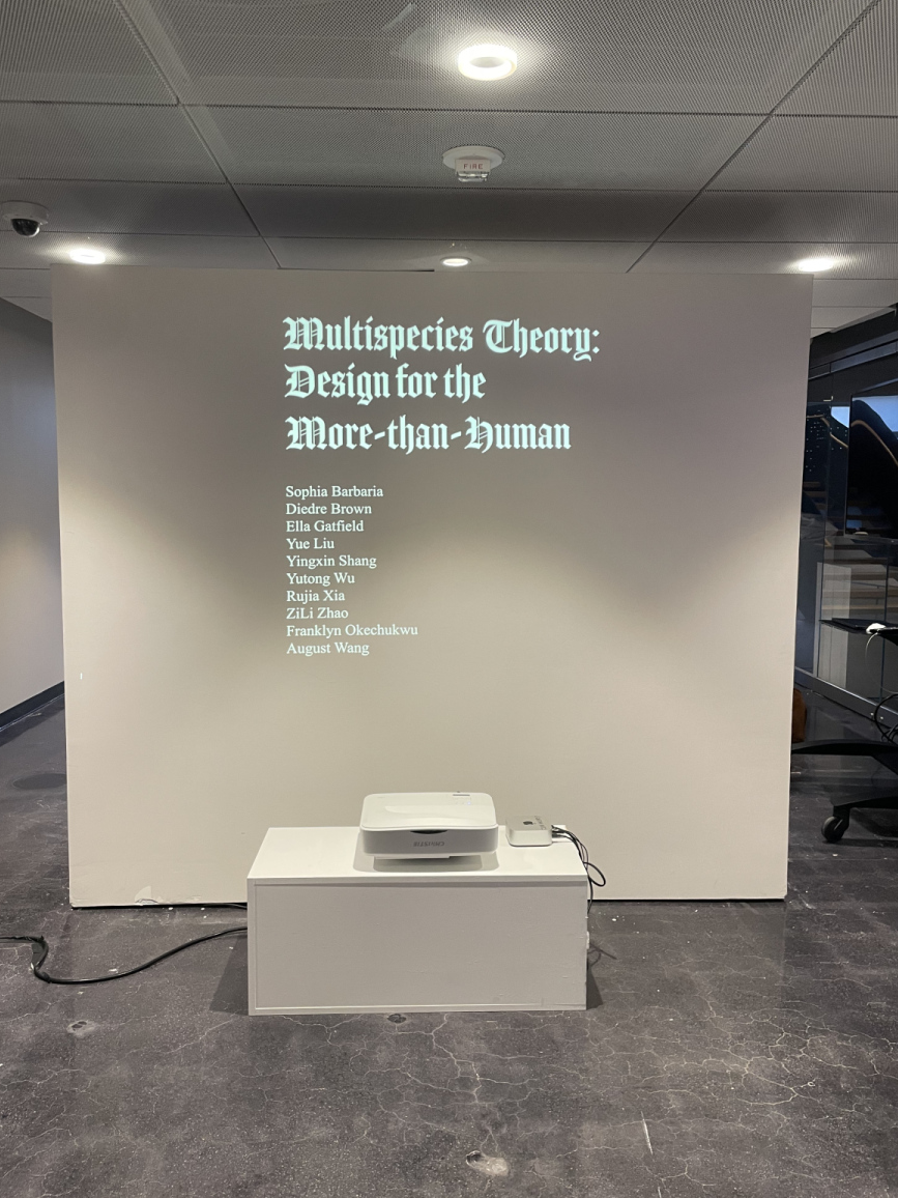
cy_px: 607
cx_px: 442
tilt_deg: -5.6
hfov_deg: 51.4
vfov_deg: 65.3
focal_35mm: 27
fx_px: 934
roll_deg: -0.2
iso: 125
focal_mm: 4.2
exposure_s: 1/60
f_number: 1.6
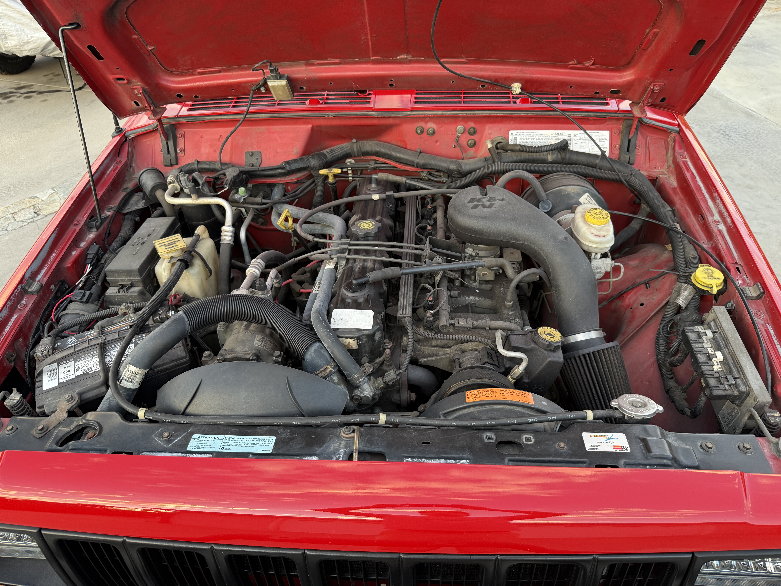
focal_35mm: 24
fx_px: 541
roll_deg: +0.2
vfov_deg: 56.8
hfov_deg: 71.6
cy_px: 293
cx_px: 390
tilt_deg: -39.1
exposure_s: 1/121
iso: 160
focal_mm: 6.76
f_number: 1.78
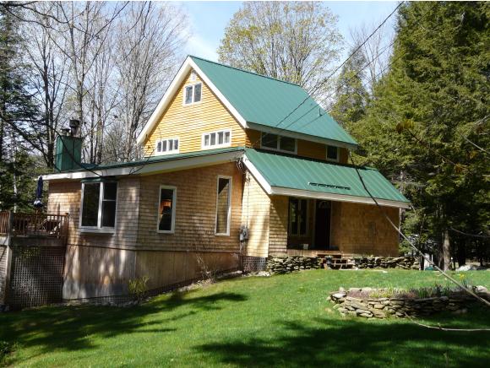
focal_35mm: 44
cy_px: 184
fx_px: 623
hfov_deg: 42.9
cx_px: 245
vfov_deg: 32.9
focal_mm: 7.2
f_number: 5.6
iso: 100
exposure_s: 1/250
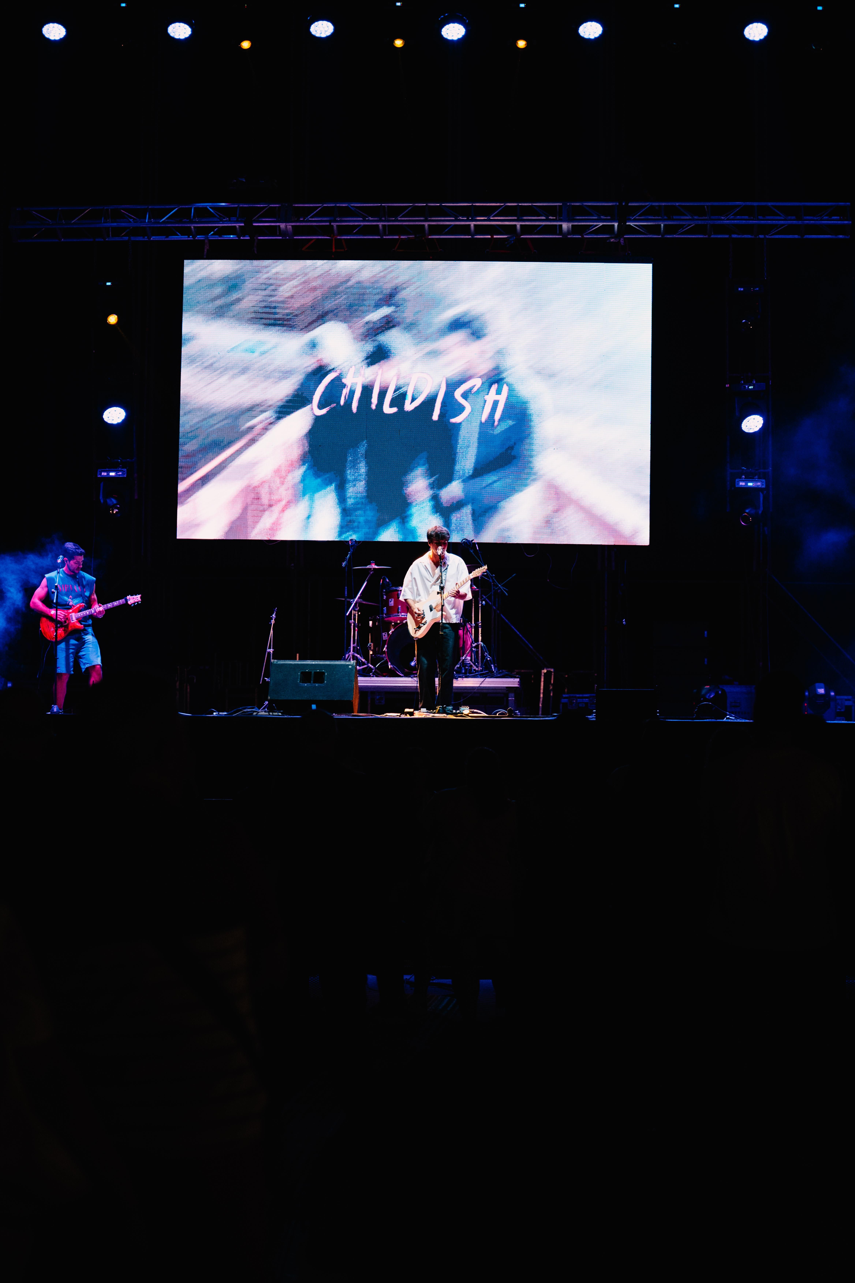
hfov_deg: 19.5
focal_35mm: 70
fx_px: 2494
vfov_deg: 28.8
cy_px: 642
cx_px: 428
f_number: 2.8
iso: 1250
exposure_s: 1/200
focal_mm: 70
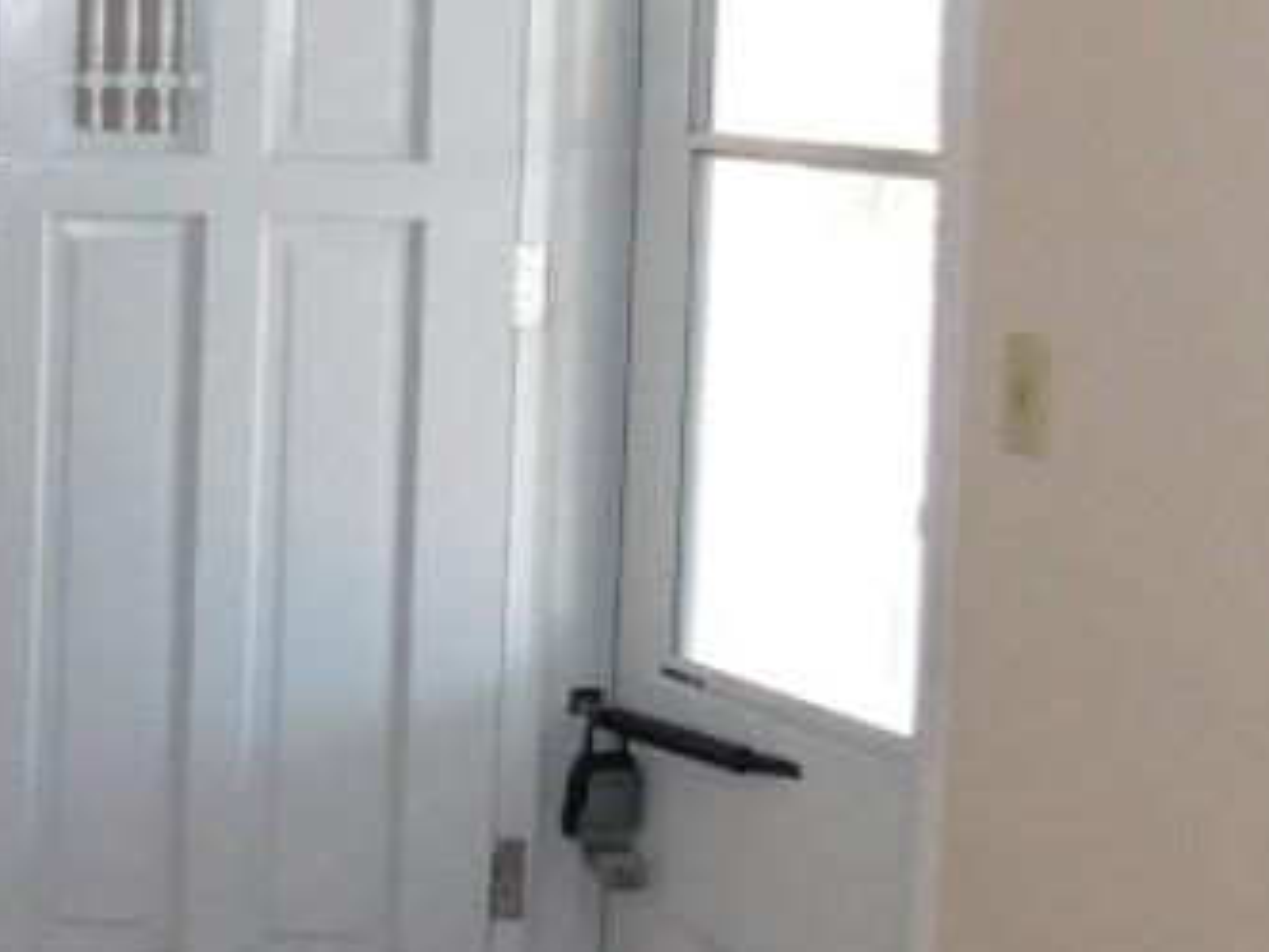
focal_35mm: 111
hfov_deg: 15.0
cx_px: -1120
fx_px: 4069
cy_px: 333
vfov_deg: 13.3
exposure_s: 1/30
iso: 200
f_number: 3
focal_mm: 4
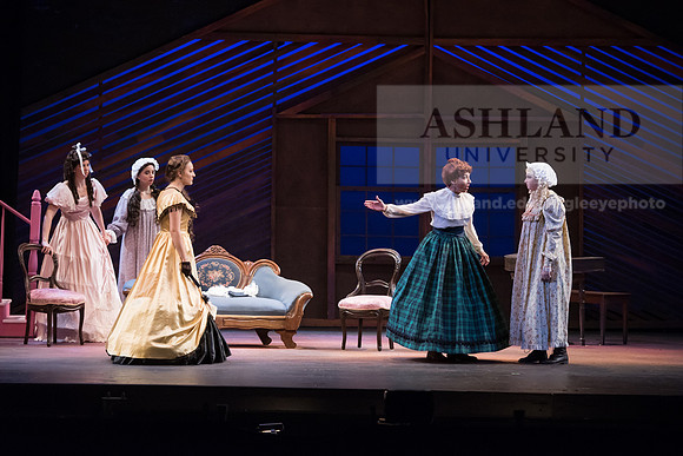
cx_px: 342
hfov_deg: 17.1
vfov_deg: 11.4
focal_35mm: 120
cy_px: 228
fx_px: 2277
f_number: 3.5
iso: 3200
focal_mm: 120
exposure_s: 1/400
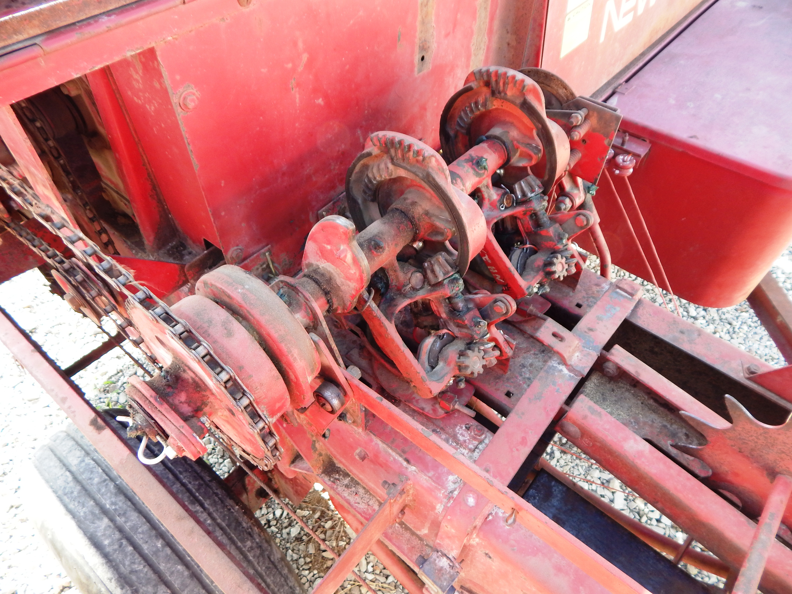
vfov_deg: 61.1
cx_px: 396
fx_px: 503
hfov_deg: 76.4
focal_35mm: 22
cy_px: 297
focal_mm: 4
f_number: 3
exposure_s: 1/80
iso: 125
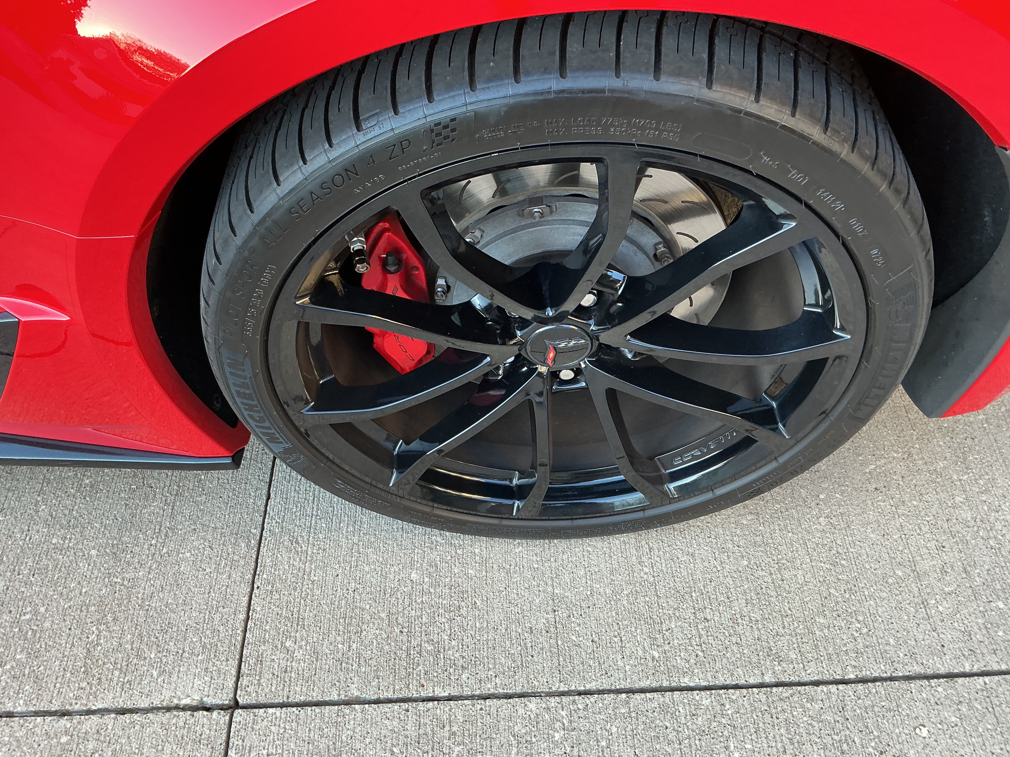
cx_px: 505
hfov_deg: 61.7
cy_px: 378
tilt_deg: -51.5
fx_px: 846
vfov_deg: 48.2
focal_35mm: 29
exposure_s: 1/120
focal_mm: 3
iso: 64
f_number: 1.8
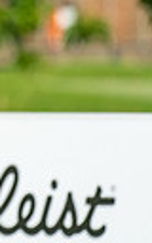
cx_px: -304
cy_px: -12
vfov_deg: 1.5
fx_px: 9153
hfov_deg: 0.9
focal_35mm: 1381
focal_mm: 300
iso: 500
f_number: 5
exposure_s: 1/2000
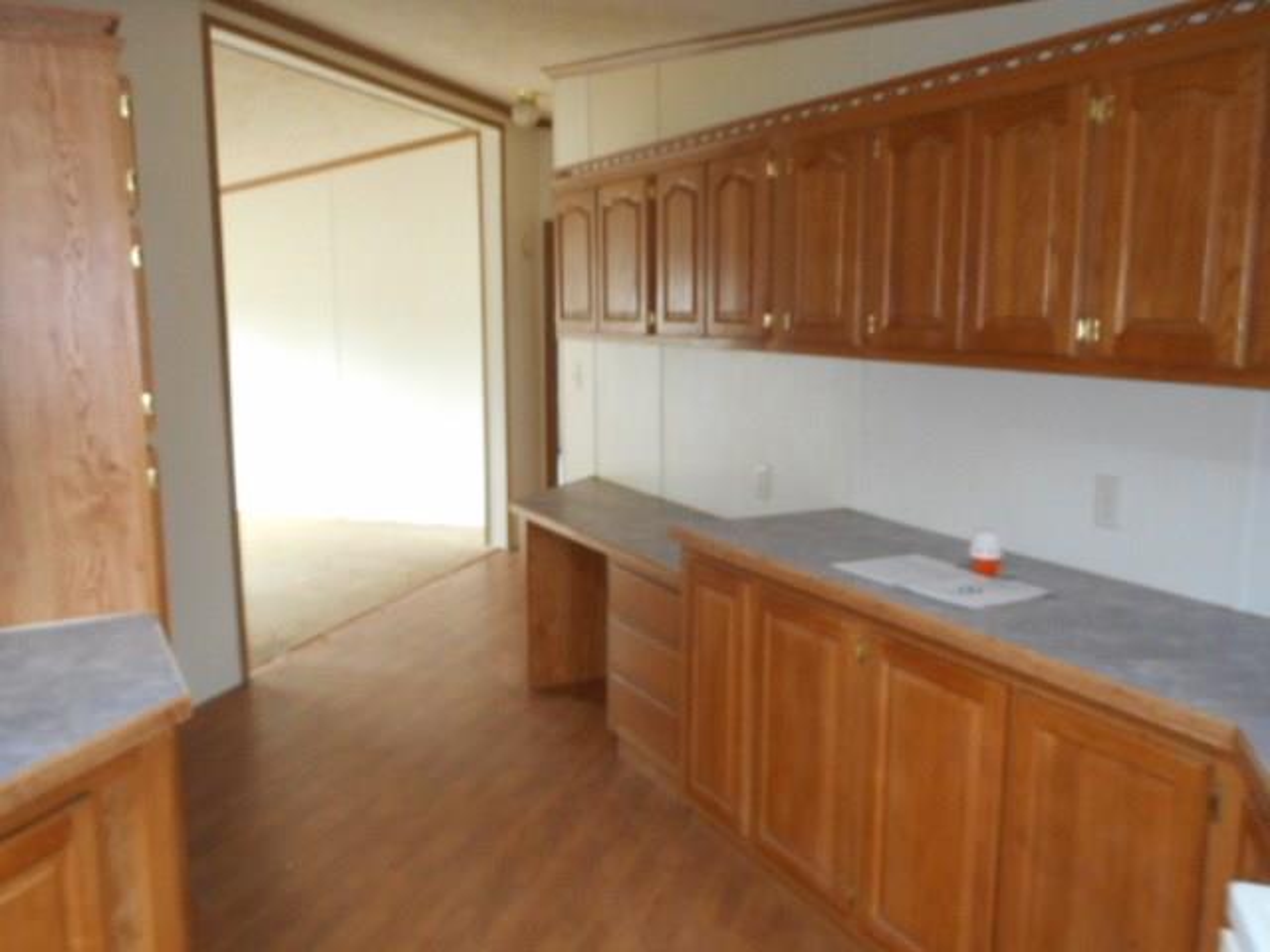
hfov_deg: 61.7
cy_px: 476
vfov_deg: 48.2
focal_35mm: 29
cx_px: 635
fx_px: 1064
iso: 450
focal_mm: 5.2
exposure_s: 1/25
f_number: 4
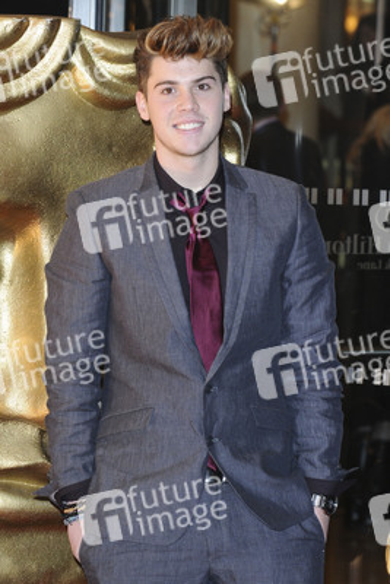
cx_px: 195
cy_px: 292
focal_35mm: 138
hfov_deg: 9.9
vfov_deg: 14.9
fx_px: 2240
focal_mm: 92
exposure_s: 1/160
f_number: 4.5
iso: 640
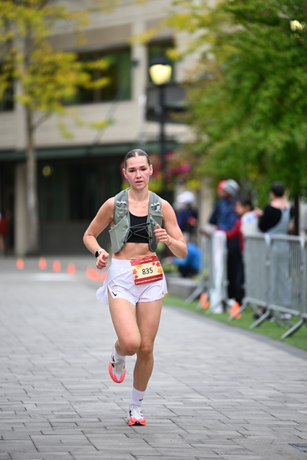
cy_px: 230
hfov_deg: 6.9
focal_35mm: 200
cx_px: 154
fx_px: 2557
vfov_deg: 10.3
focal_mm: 200
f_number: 2.8
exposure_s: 1/2000
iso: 640
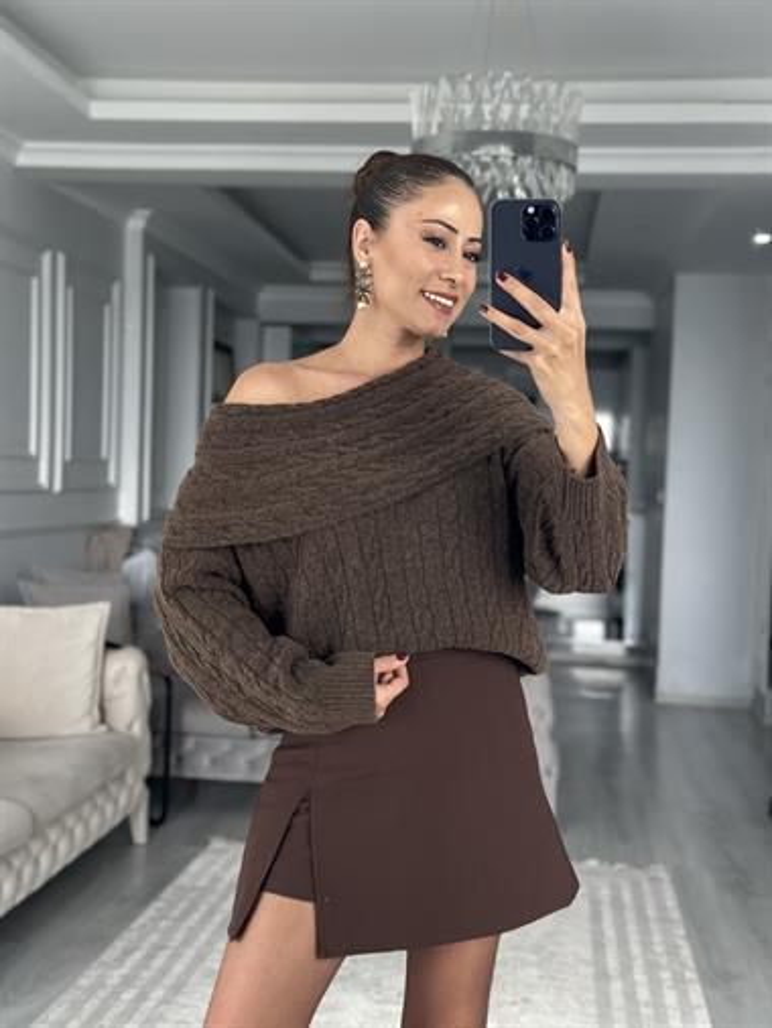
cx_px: 386
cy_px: 514
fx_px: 1426
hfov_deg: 30.3
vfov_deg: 39.6
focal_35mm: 48
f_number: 1.78
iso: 125
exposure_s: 1/93
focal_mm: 6.86
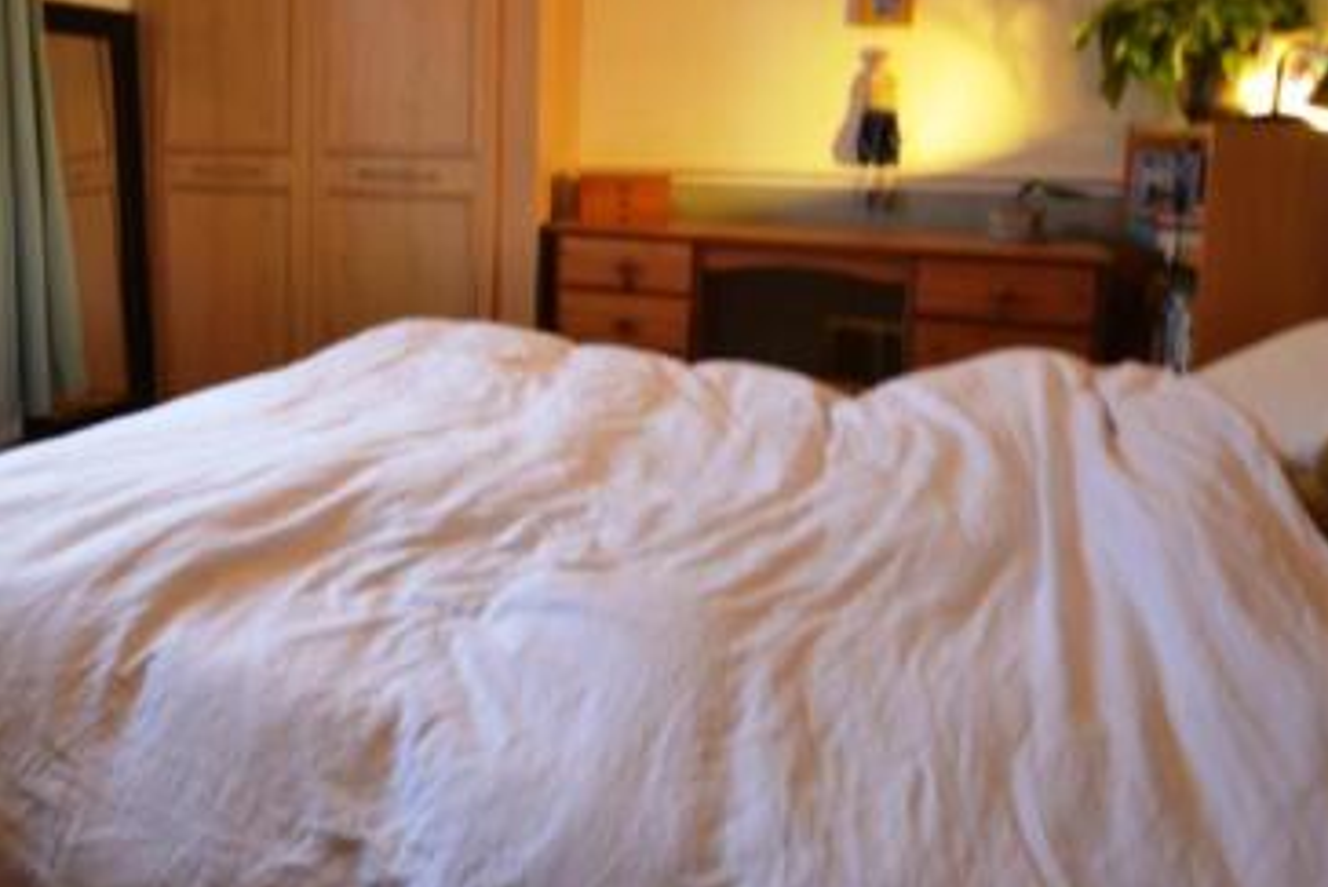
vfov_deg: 45.5
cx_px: 316
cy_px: 177
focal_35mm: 27
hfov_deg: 63.0
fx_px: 996
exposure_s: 1.3
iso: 100
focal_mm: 10
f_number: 4
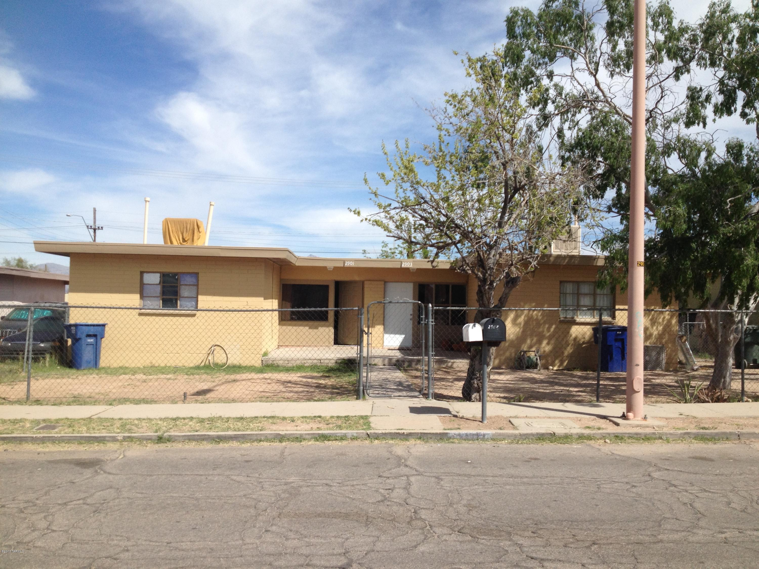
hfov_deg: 52.6
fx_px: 767
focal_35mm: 35
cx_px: 380
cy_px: 284
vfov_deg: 40.7
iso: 50
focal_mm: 4.28
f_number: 2.4
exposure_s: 1/2404
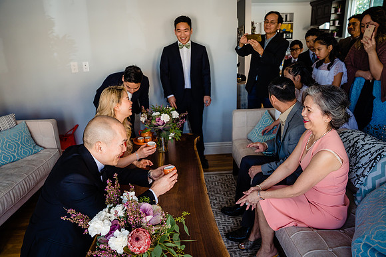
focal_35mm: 24
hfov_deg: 73.7
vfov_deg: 53.2
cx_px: 193
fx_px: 257
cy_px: 128
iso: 1000
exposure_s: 1/320
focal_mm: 24
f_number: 4
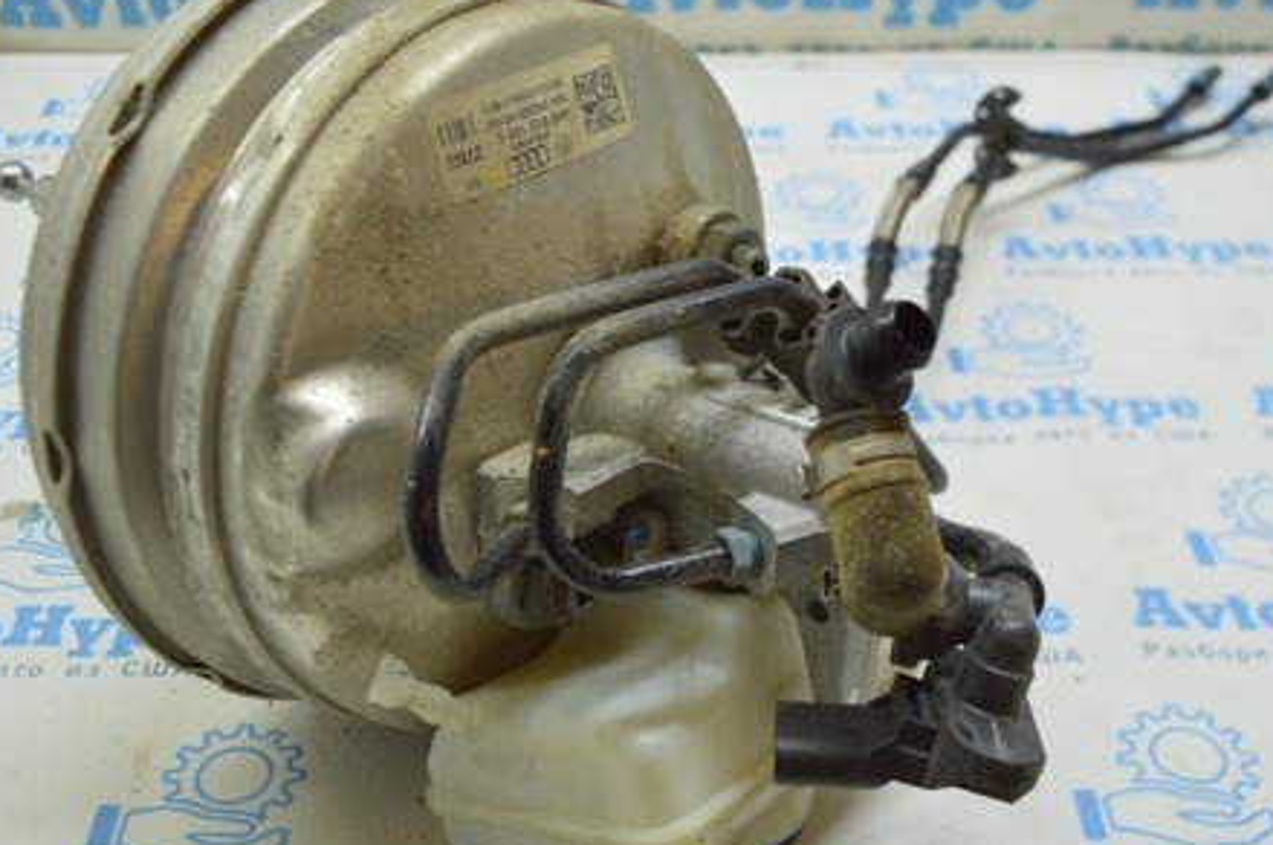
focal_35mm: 48
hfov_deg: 41.2
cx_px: 616
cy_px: 459
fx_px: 1695
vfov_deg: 28.0
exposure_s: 1/60
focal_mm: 22
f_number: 3.8
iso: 400
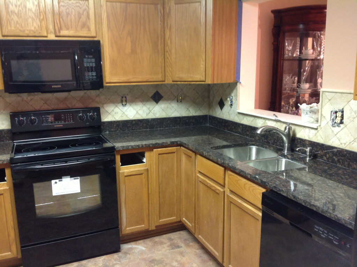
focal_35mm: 35
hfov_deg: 52.7
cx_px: 178
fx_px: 360
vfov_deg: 40.6
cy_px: 134
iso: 200
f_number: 2.4
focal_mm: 4.28
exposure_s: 1/15
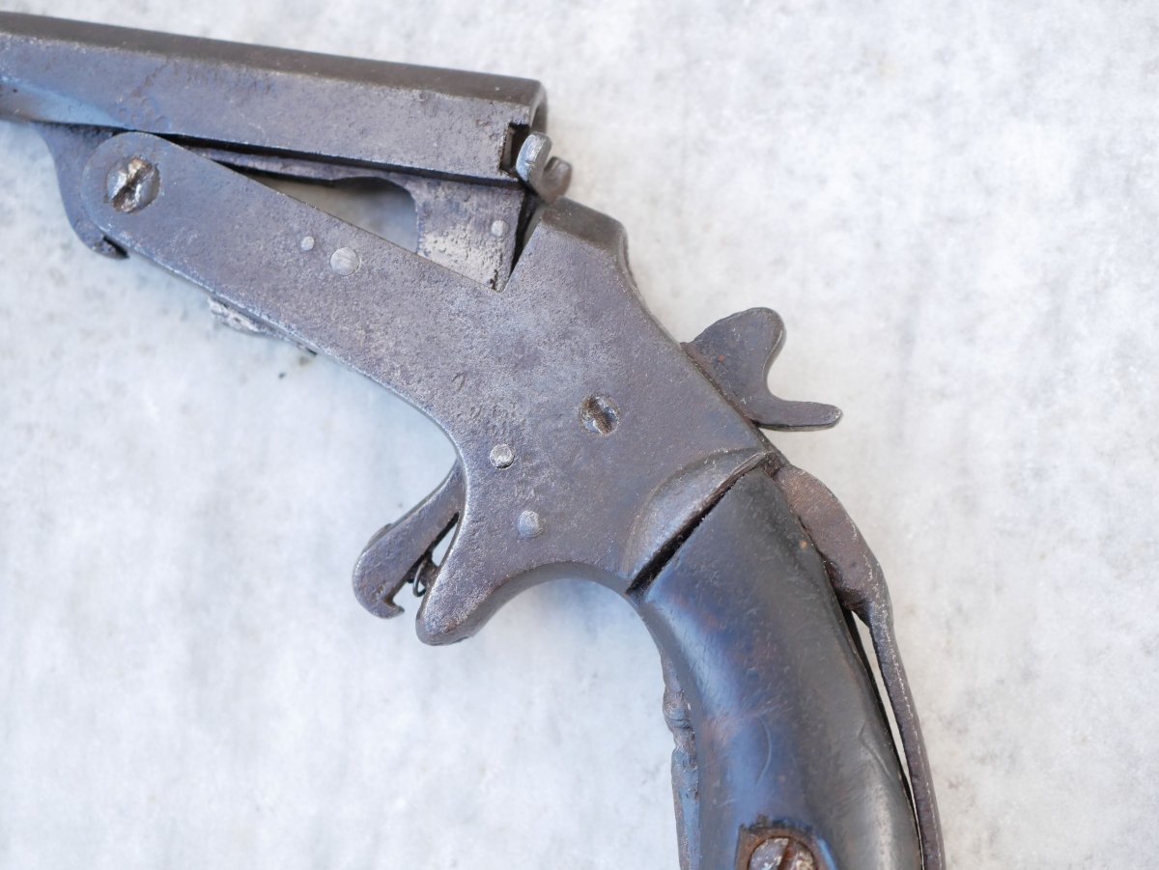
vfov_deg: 24.4
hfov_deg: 32.2
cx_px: 580
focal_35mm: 60
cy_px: 435
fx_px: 2010
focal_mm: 30
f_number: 3.5
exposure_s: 1/125
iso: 500
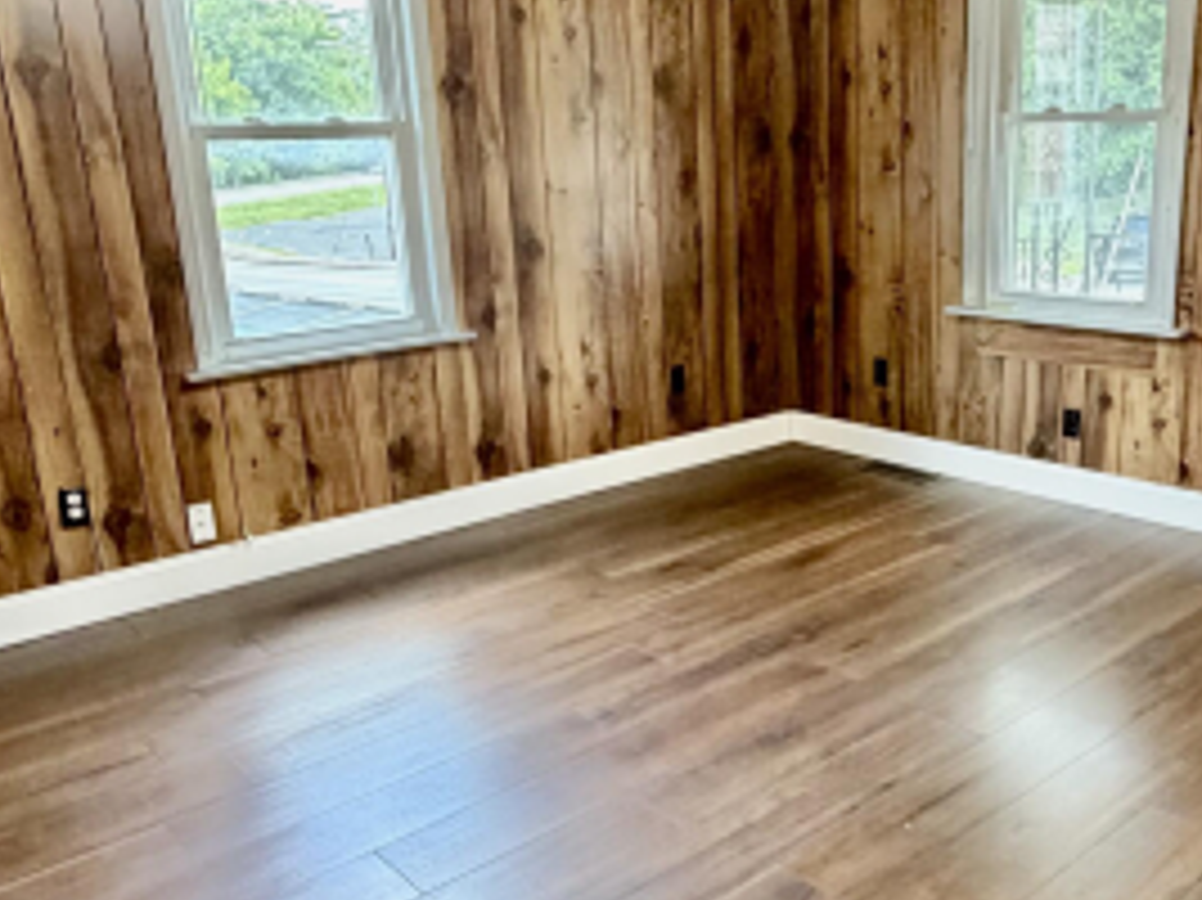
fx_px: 1215
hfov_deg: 51.8
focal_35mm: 35
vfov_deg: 40.6
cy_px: 482
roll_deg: +0.8
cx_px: 790
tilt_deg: -15.8
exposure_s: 1/60
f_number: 2.2
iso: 400
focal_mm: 2.22
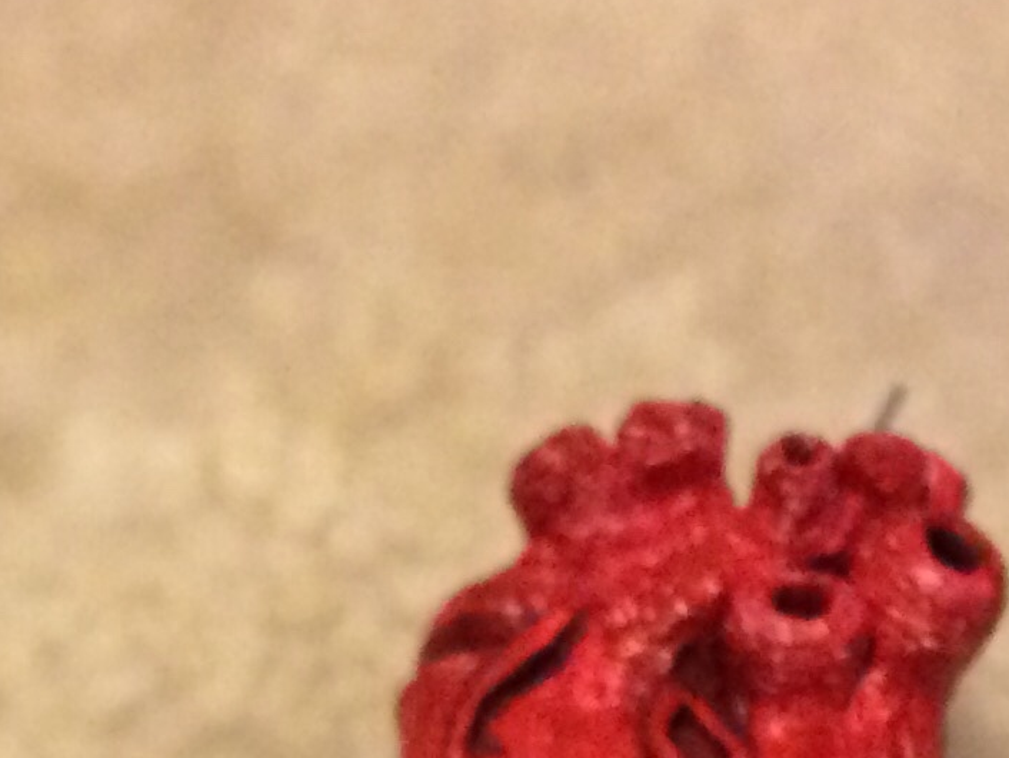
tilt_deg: -53.2
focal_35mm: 134
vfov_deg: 10.2
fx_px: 3907
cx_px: 246
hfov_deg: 14.7
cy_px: 1502
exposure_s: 1/15
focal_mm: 4.15
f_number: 2.2
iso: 320
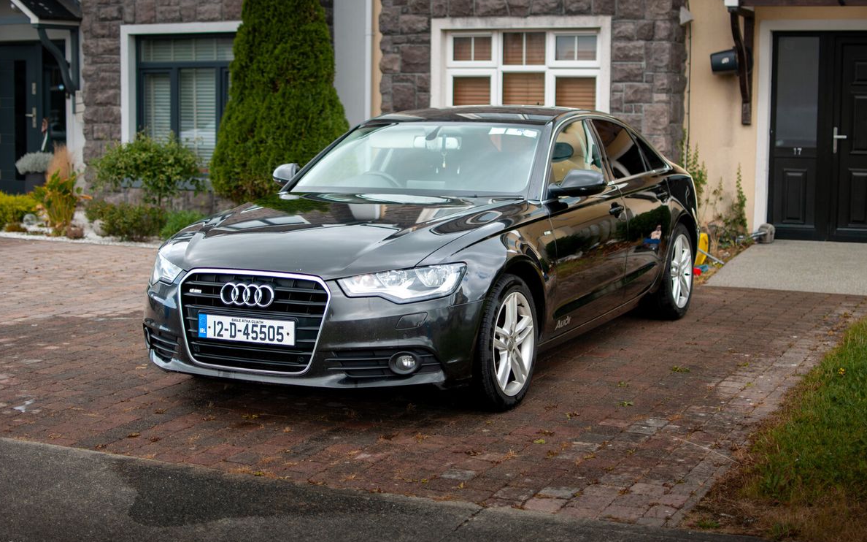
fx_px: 1276
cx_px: 434
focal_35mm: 54
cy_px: 256
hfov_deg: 37.5
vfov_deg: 24.0
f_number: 1.8
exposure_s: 1/1250
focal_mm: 35
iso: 200
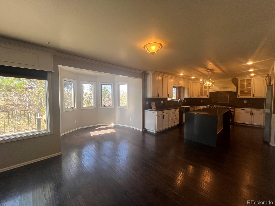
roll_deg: -0.5
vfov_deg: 89.9
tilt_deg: -2.3
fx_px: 103
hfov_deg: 106.2
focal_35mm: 13
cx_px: 138
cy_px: 103
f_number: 1.8
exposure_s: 1/120
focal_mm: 1.57
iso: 50
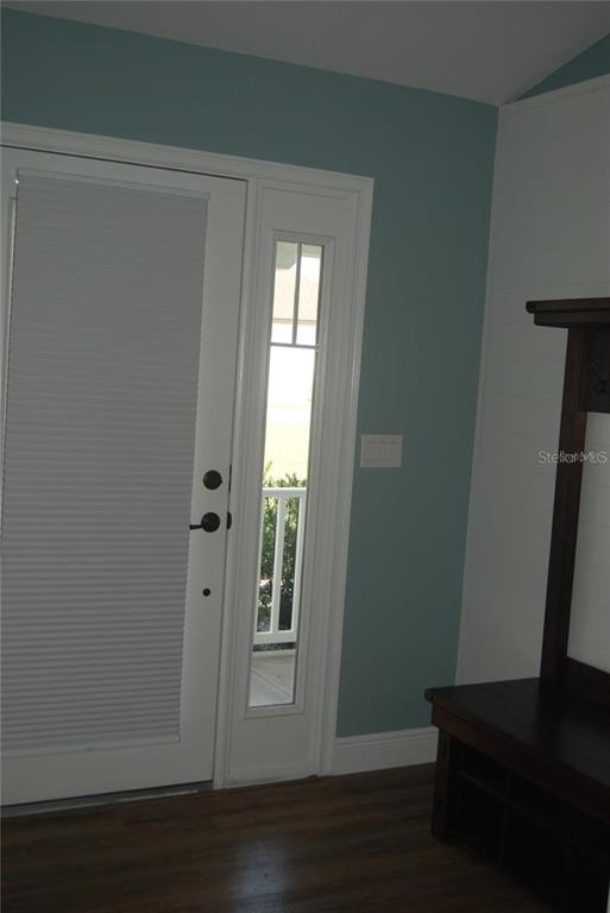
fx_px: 990
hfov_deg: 34.3
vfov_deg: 49.5
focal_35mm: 39
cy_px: 456
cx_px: 305
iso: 140
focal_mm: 26
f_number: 4.2
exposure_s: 1/125
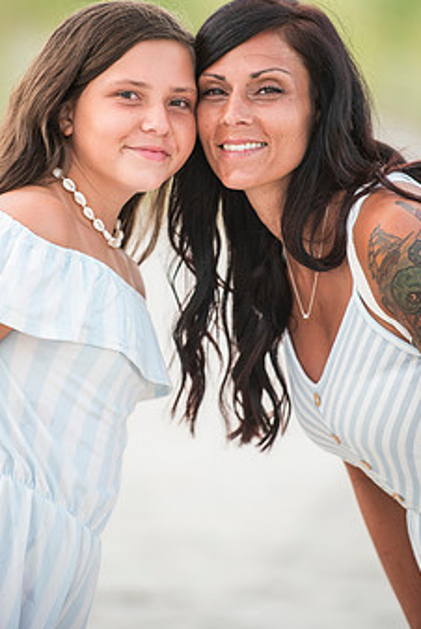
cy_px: 223
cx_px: 212
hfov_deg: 5.2
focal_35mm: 266
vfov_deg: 7.7
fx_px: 4656
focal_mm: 200
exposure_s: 1/400
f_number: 2.8
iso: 800
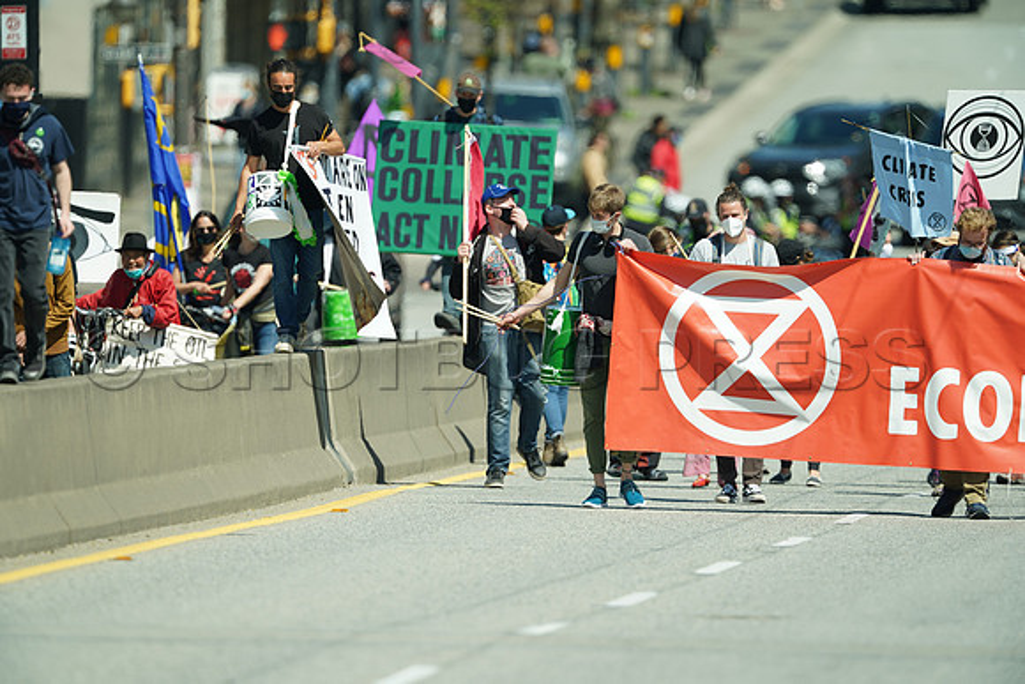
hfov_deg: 2.5
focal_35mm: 840
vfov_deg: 1.6
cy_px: 342
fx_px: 23921
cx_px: 512
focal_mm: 840
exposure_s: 1/320
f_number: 6.3
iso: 100
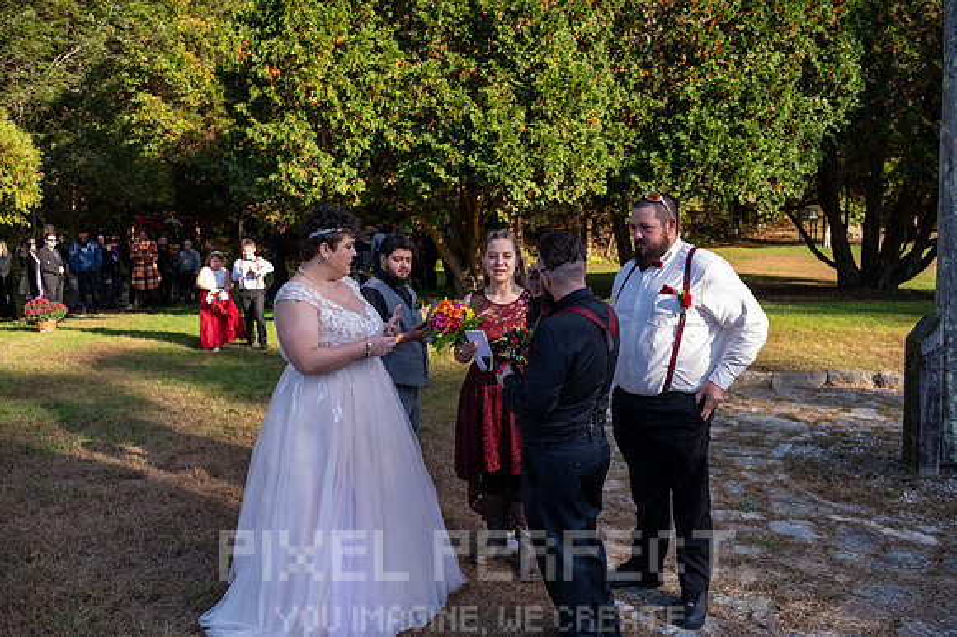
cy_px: 318
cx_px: 478
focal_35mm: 28
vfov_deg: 46.4
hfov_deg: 65.5
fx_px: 744
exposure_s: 1/8000
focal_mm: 28
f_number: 4
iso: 4000
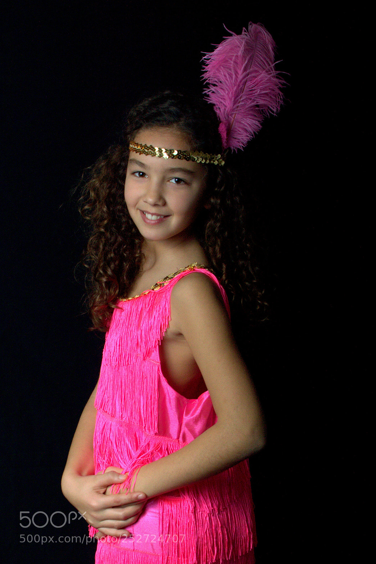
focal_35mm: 54
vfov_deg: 37.2
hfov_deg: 25.3
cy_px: 279
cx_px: 188
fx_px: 838
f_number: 5
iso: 100
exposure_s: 1/250
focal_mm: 35
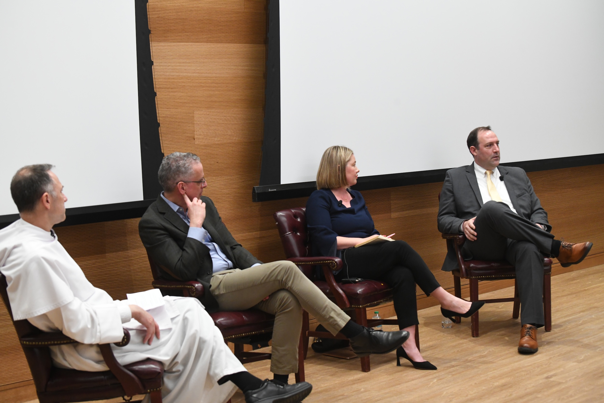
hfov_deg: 28.8
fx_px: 1174
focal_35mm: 70
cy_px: 202
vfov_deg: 19.5
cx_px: 302
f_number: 5.6
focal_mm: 70
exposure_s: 1/100
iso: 4000
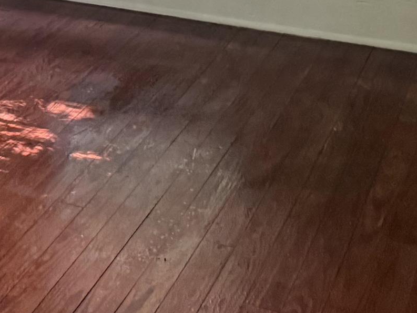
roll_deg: +0.1
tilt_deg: -9.0
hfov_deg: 20.0
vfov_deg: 14.8
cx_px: -60
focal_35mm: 93
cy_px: -155
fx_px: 1120
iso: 500
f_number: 1.78
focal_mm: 6.76
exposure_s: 1/60
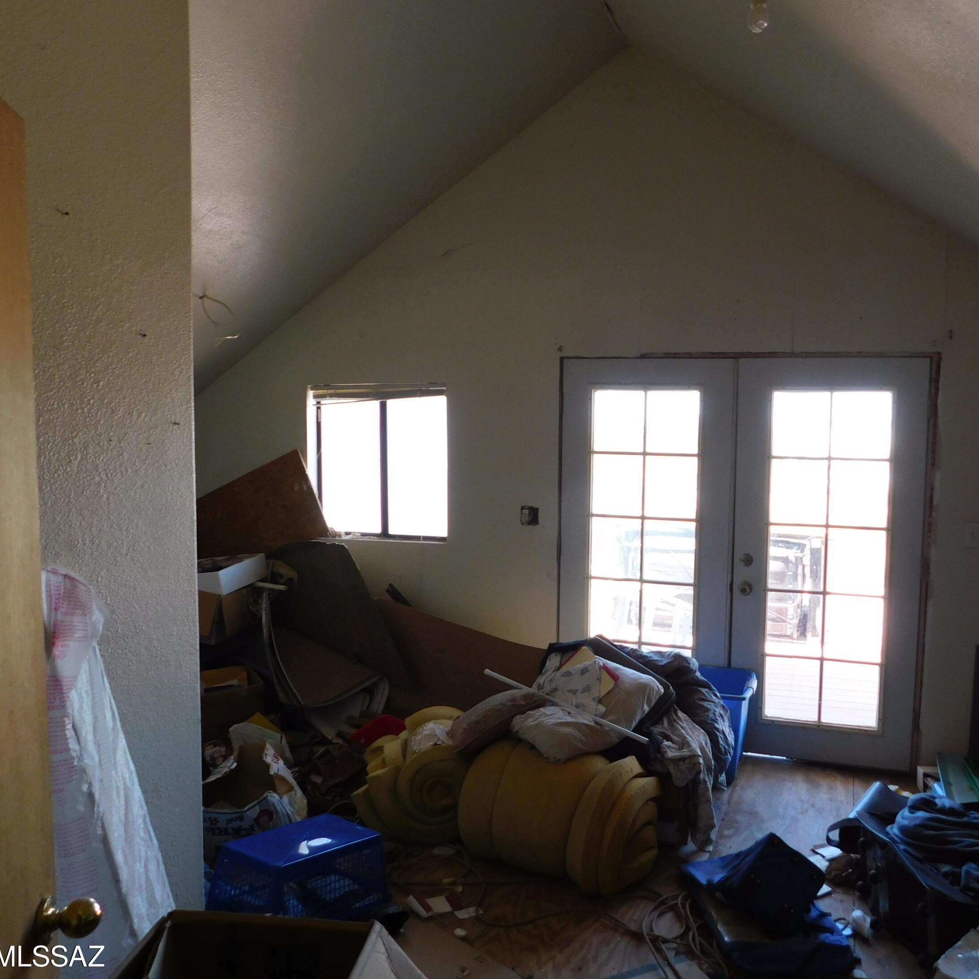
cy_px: 497
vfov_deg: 57.3
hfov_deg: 57.0
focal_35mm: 28
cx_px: 573
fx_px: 896
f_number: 3
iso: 125
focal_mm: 4
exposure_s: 1/60
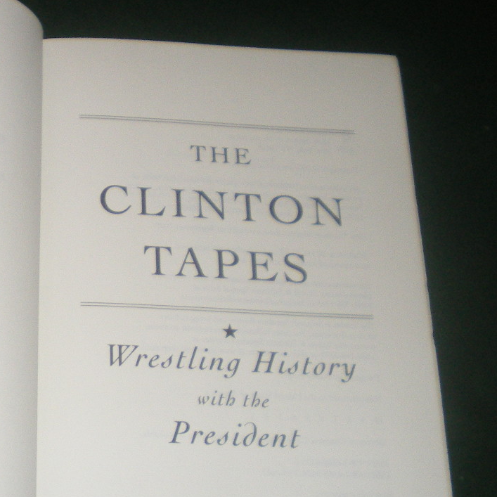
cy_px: 280
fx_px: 1235
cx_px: -8
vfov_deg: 22.7
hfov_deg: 21.9
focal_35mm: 76
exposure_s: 1/50
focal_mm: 6.3
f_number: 3.1
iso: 200
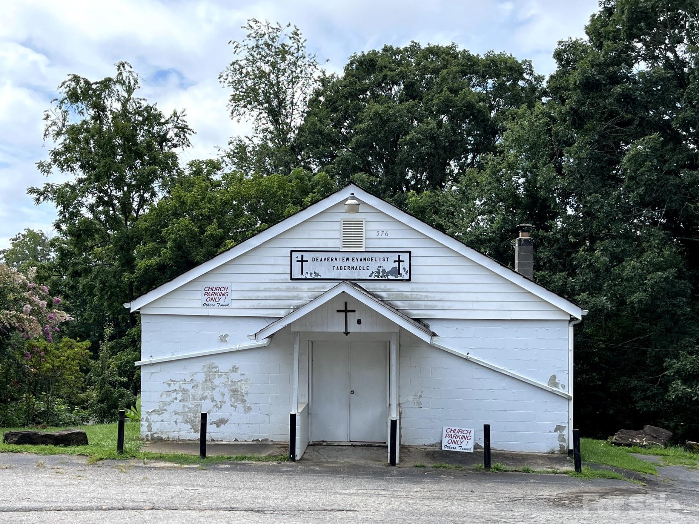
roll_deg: -0.6
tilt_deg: +1.0
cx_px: 321
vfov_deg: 34.3
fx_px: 848
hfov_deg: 44.8
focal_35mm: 42
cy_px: 276
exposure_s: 1/2825
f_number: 1.6
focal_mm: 5.1
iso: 50
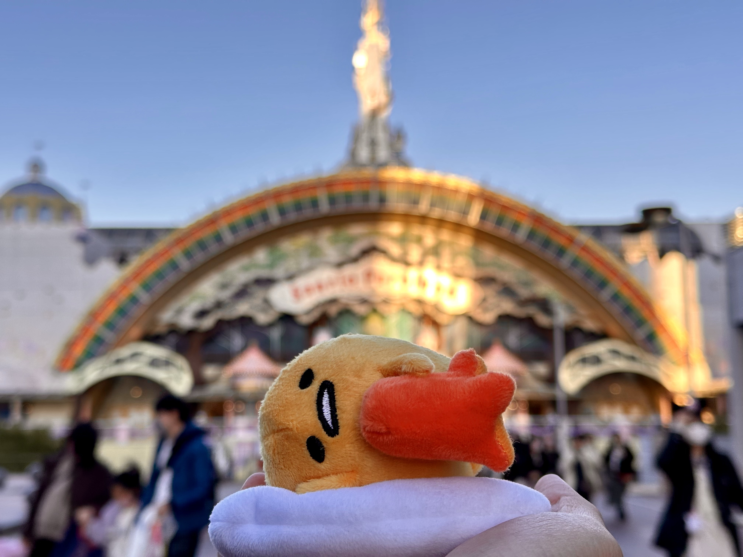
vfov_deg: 30.3
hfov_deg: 39.7
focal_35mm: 48
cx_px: 372
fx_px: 1030
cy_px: 278
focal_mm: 6.86
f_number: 1.78
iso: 64
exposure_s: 1/516
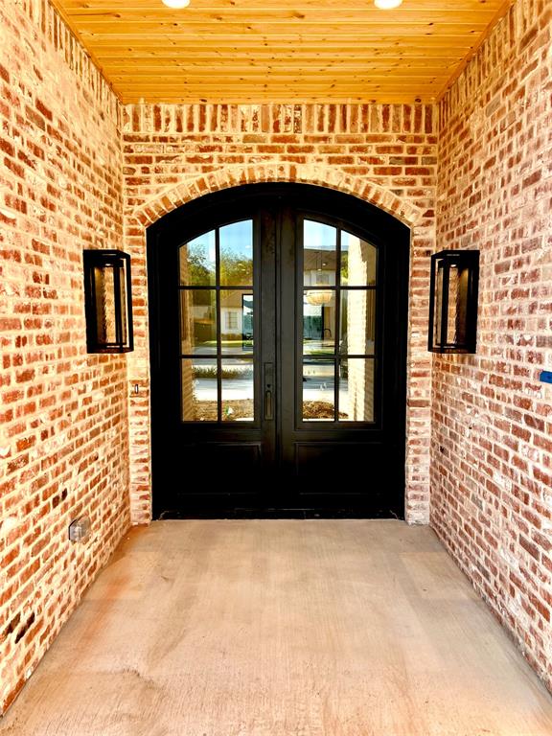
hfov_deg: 53.1
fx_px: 553
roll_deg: -0.5
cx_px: 276
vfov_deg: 67.3
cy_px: 368
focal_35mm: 26
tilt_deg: -4.6
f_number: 1.5
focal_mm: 5.7
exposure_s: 1/401
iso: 50
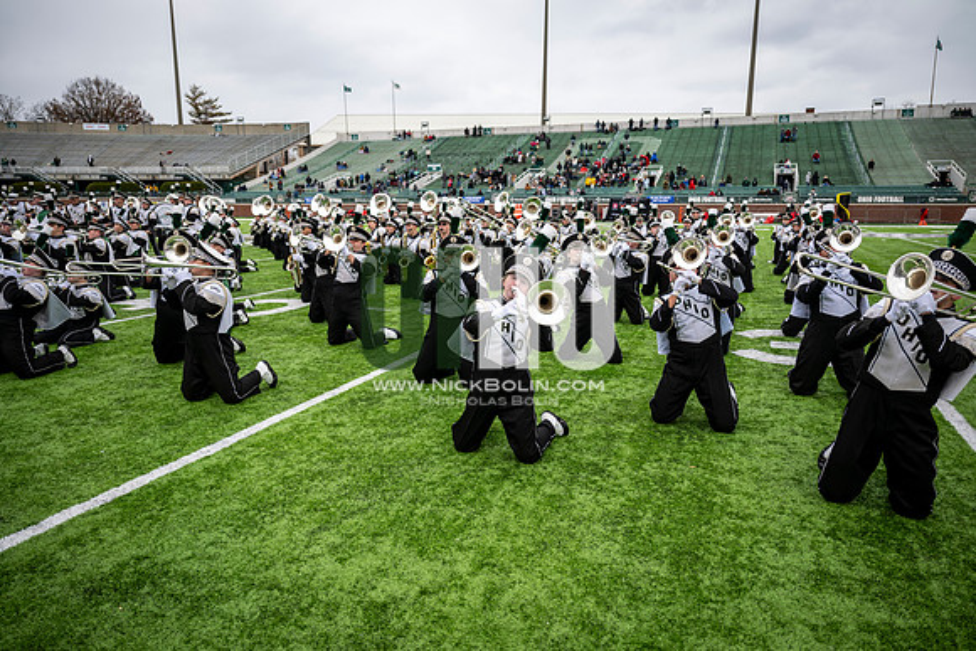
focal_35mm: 24
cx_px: 488
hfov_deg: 73.7
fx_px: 651
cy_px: 326
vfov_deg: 53.2
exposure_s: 1/500
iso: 100
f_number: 2.8
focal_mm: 24
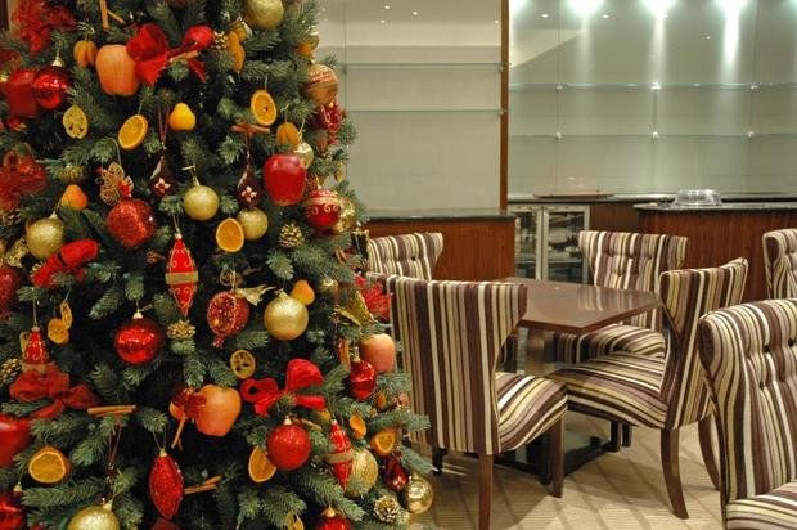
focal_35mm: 38
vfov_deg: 35.4
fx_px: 829
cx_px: 398
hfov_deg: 51.3
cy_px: 265
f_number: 3.8
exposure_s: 1/30
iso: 900
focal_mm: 25
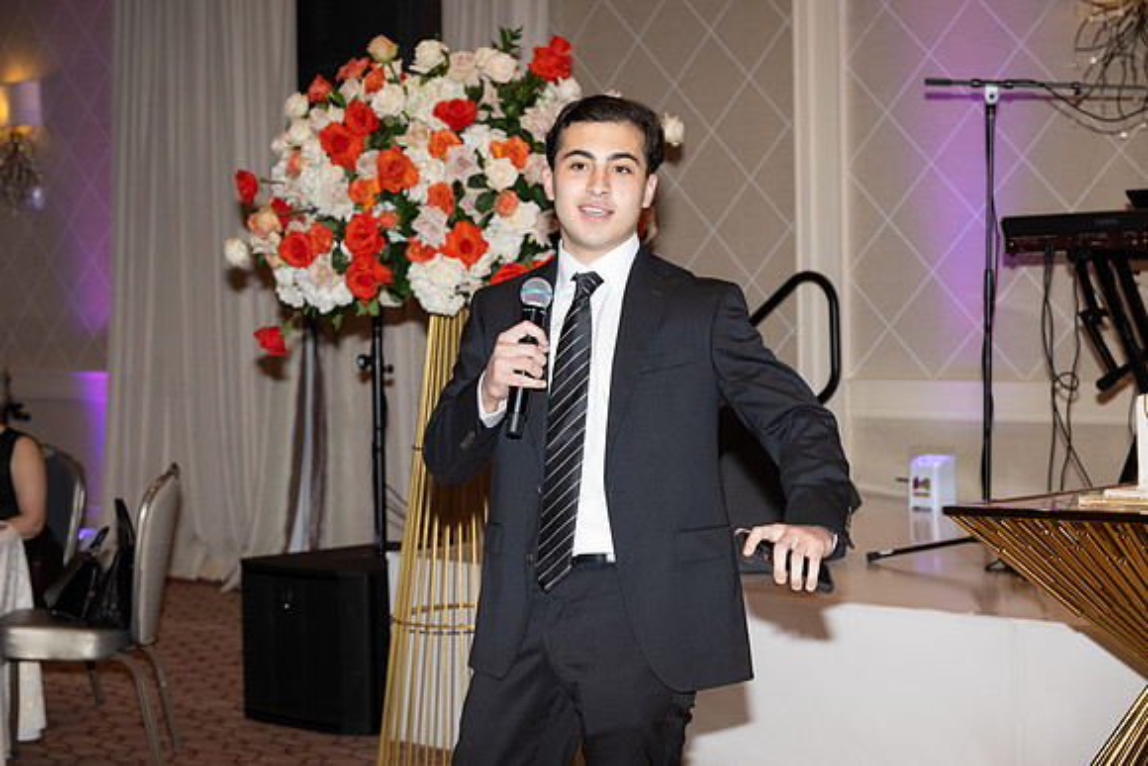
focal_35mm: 70
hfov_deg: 28.8
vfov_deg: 19.5
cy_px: 383
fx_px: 2233
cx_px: 574
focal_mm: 70
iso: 800
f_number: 5.6
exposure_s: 1/100
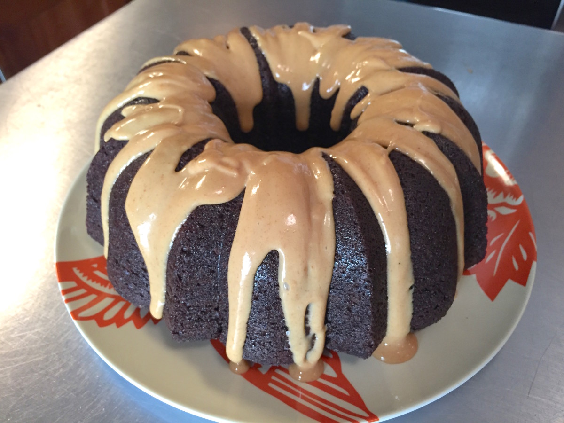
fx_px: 472
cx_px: 282
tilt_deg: -45.4
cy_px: 212
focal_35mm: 29
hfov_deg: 61.7
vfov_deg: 48.2
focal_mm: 4.15
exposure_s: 1/30
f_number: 2.2
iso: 125
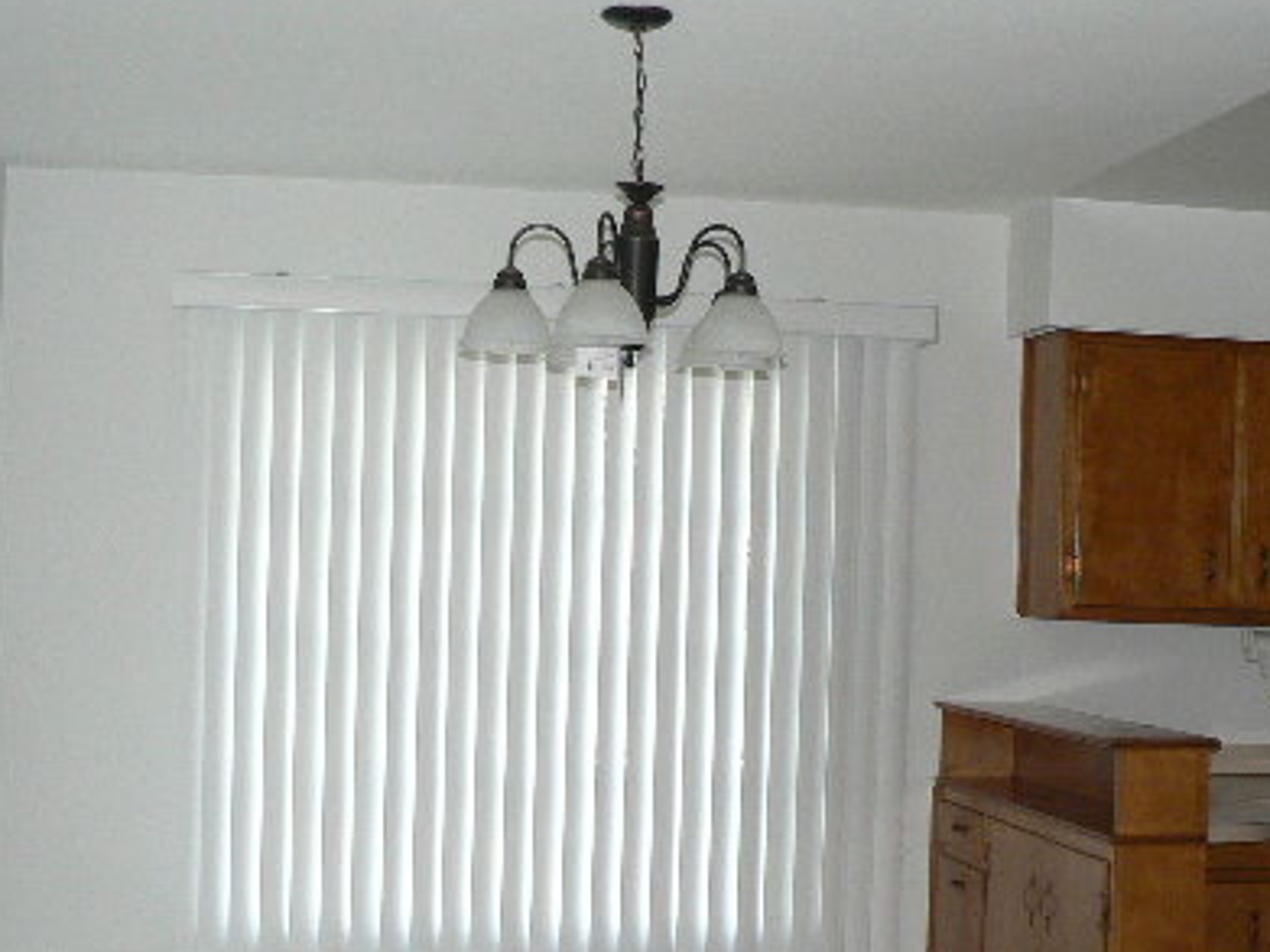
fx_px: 2164
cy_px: 656
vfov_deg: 24.6
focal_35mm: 59
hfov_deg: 32.7
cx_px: 666
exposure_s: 1/60
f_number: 2.8
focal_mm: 6
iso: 200
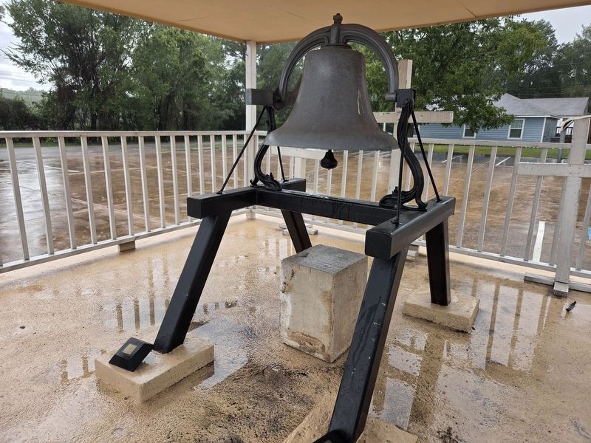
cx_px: 296
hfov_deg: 73.9
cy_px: 222
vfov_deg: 58.9
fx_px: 393
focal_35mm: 23
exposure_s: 1/180
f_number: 1.8
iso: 50
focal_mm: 5.4
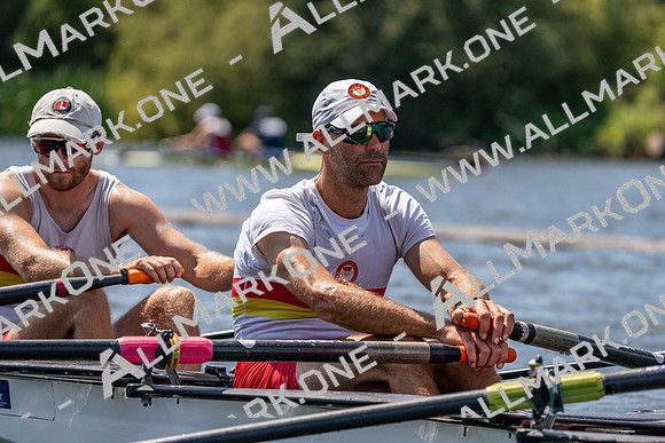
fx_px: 5413
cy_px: 222
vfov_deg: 4.7
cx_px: 332
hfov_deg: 7.0
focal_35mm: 293
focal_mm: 293
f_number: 5.6
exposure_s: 1/2000
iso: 250
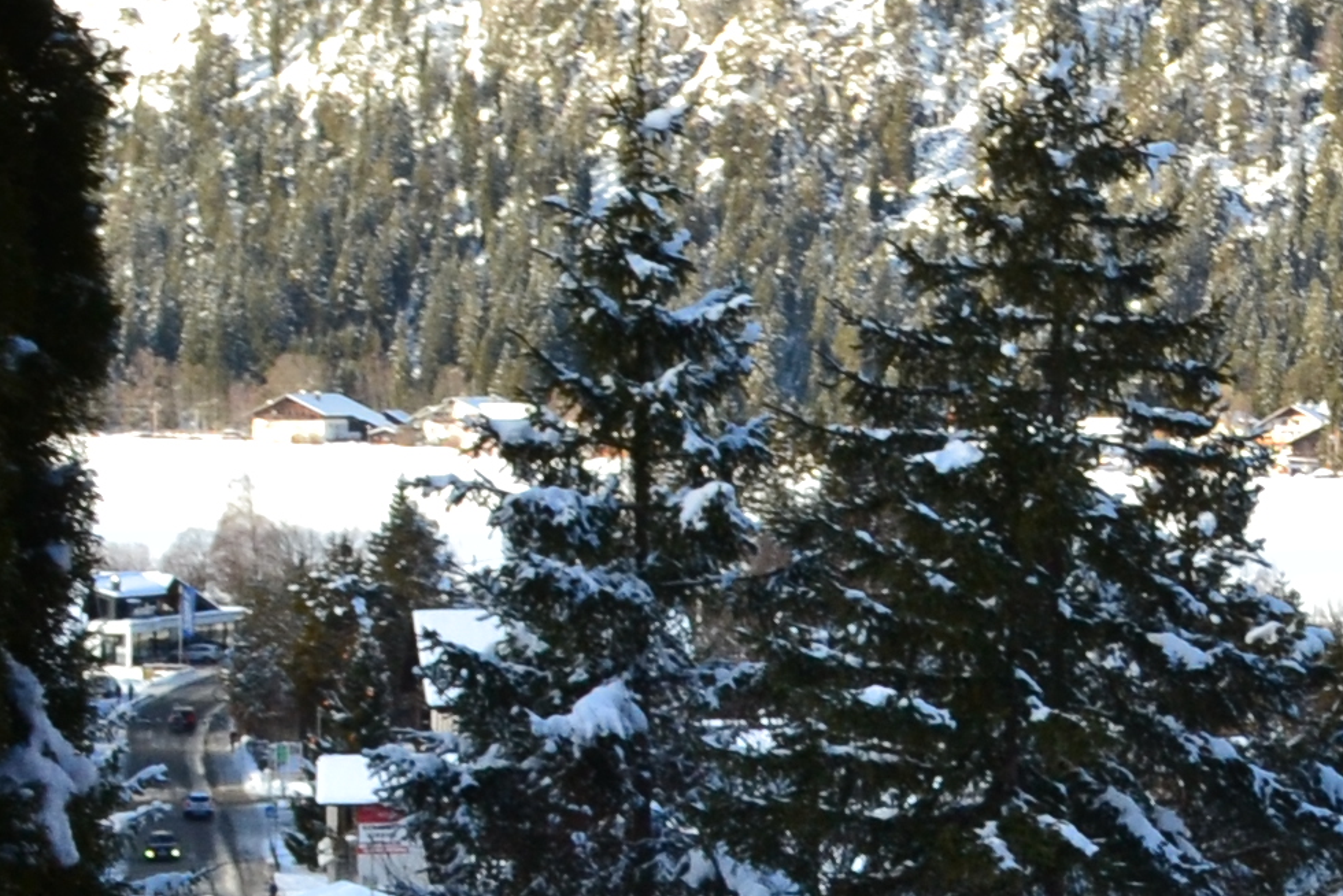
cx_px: 2212
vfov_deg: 9.7
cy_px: 293
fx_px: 5261
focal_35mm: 141
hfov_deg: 13.4
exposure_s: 1/200
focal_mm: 20
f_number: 10
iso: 400
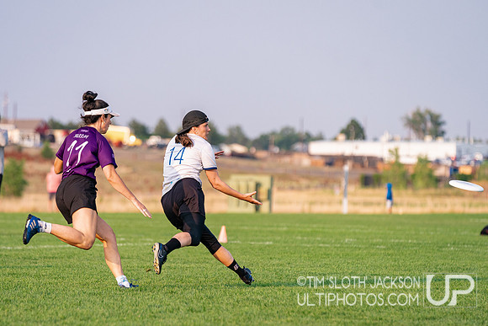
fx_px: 3163
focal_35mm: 233
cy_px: 156
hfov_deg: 8.8
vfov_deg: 5.9
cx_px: 223
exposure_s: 1/2500
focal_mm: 200
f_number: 4
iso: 640
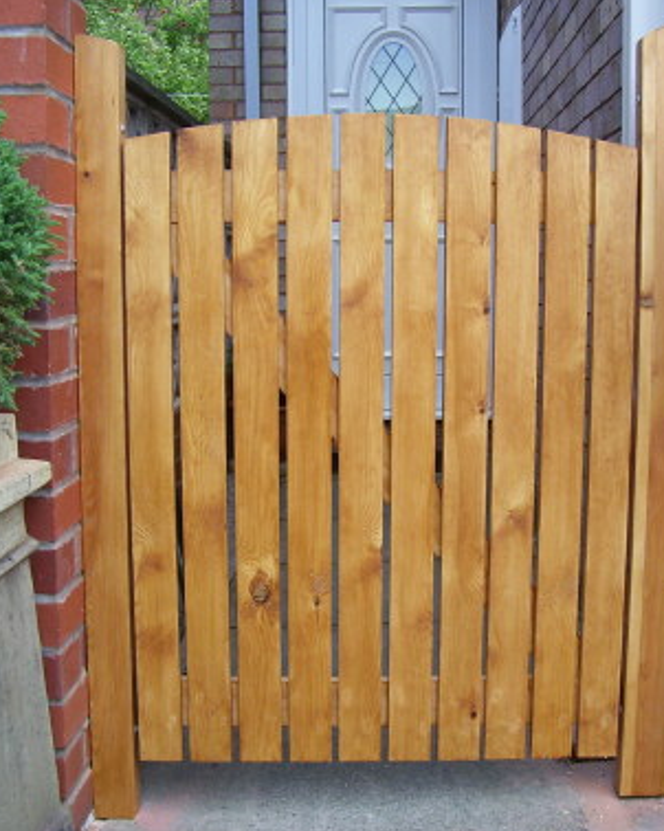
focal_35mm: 45
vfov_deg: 41.2
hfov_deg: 33.4
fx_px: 1106
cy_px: 418
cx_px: 380
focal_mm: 5.6
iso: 80
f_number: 2.7
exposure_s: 1/125
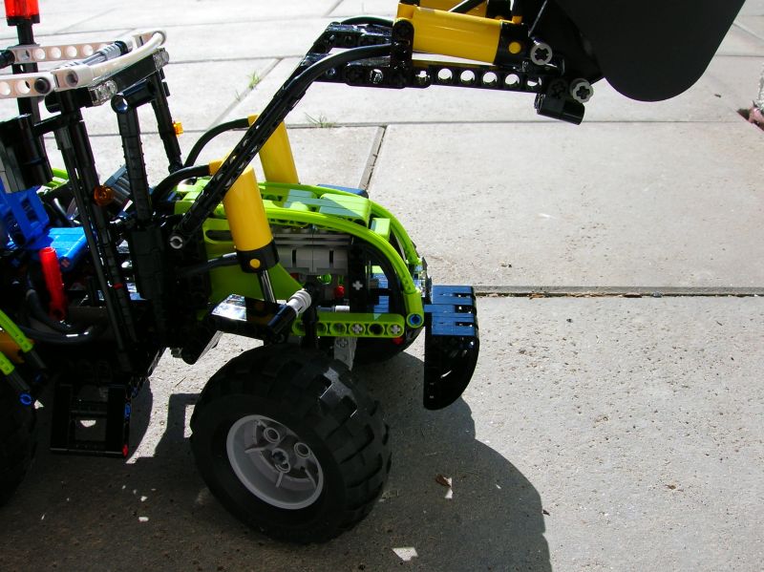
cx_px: 382
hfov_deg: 52.7
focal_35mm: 35
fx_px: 772
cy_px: 286
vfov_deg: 40.7
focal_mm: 5.8
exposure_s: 1/380
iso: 50
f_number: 4.9
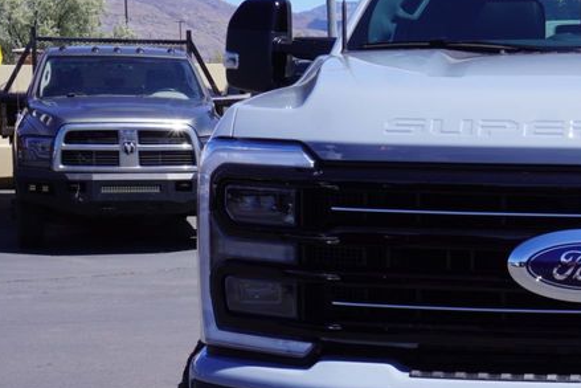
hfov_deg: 21.4
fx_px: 1469
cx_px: 621
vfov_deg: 15.0
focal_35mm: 91
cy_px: 307
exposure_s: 1/125
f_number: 10
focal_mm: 26
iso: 100
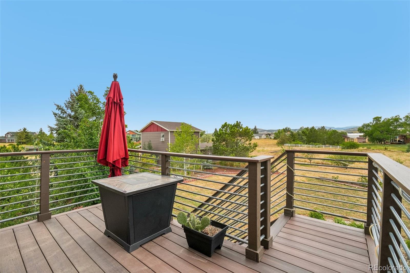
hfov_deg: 100.4
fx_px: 171
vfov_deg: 77.3
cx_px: 205
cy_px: 136
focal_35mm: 15
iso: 320
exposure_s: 1/400
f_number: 8
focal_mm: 10
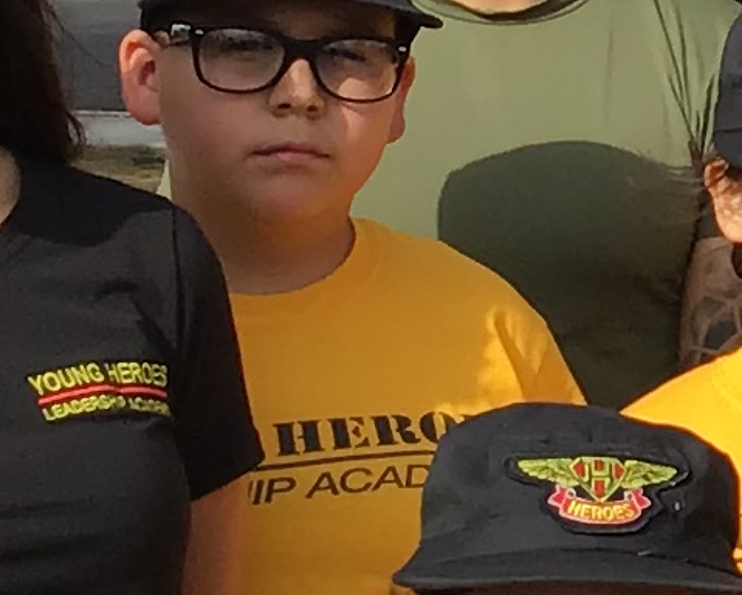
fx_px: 4528
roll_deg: -1.3
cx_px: 962
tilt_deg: -2.5
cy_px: 67
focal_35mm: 206
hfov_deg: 9.2
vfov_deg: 7.5
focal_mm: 3.3
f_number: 2.4
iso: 25
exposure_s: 1/1018
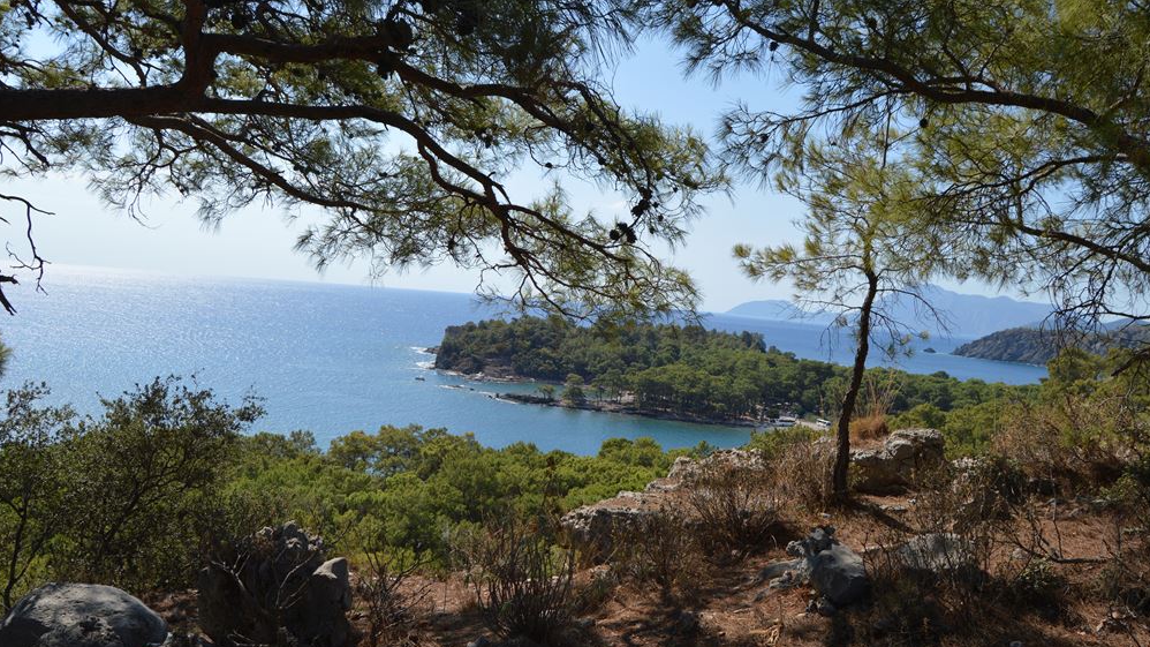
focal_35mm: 29
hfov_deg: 66.1
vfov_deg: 40.1
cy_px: 372
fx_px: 884
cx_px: 584
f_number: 8
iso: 100
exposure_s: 1/400
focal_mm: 18
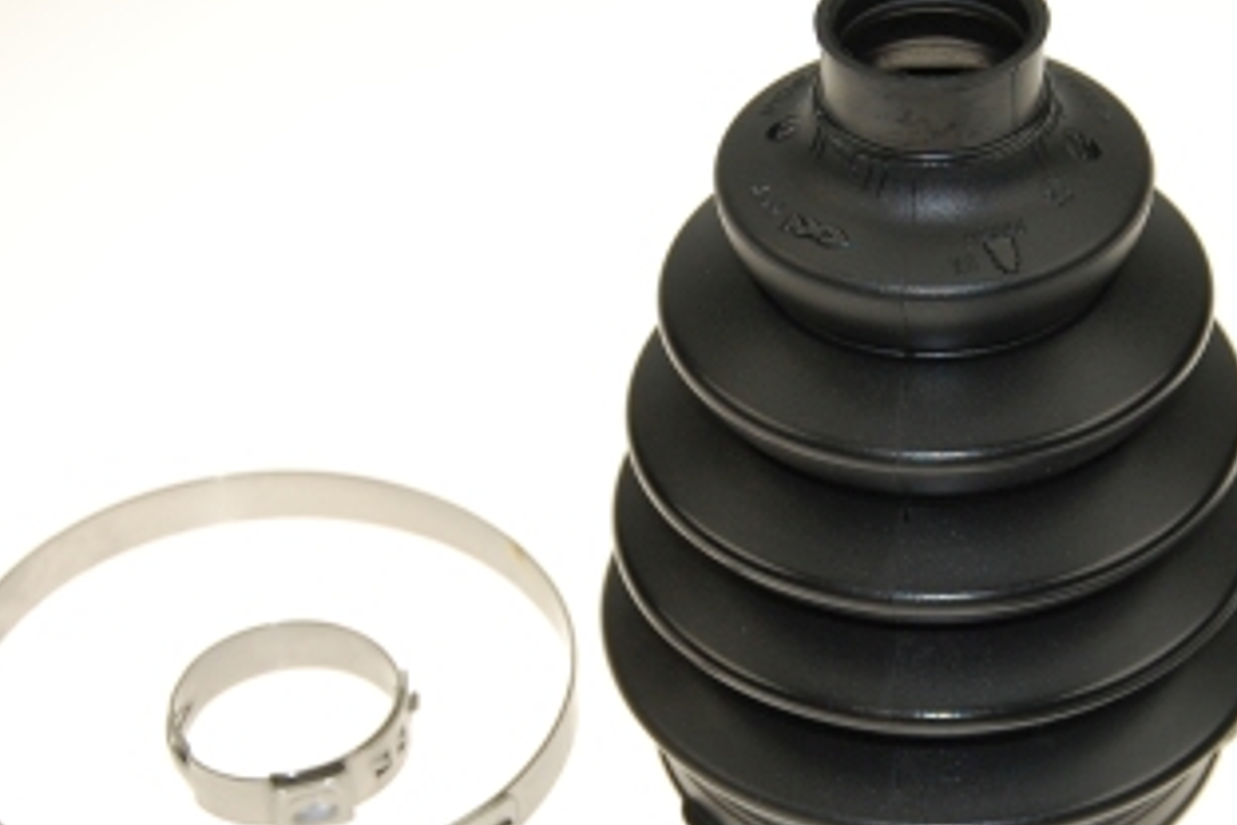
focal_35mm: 115
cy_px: 539
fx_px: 3951
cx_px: 868
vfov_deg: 11.9
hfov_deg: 17.7
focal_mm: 40
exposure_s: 1/500
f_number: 5.6
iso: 360
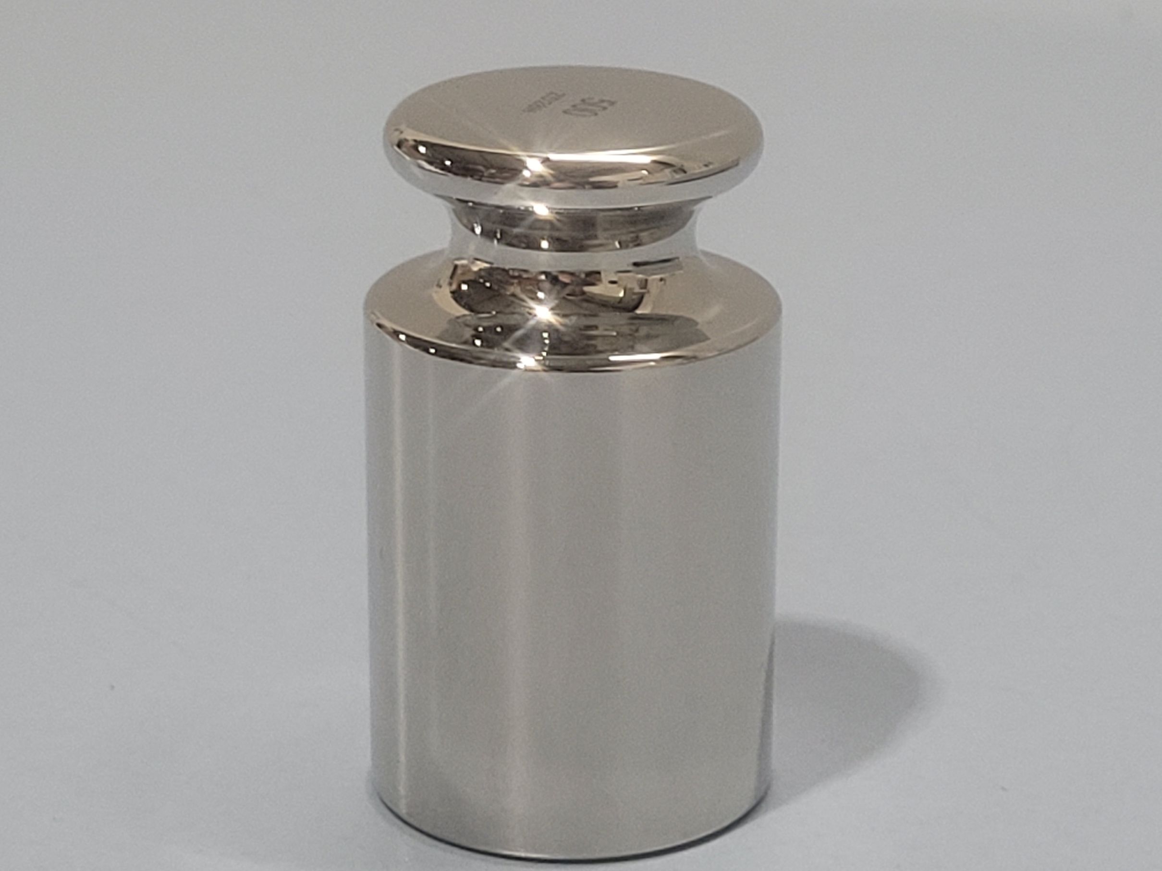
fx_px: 873
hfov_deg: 67.3
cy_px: 436
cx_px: 581
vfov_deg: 53.1
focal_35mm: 26
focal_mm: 5.4
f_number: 1.8
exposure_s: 1/100
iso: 250
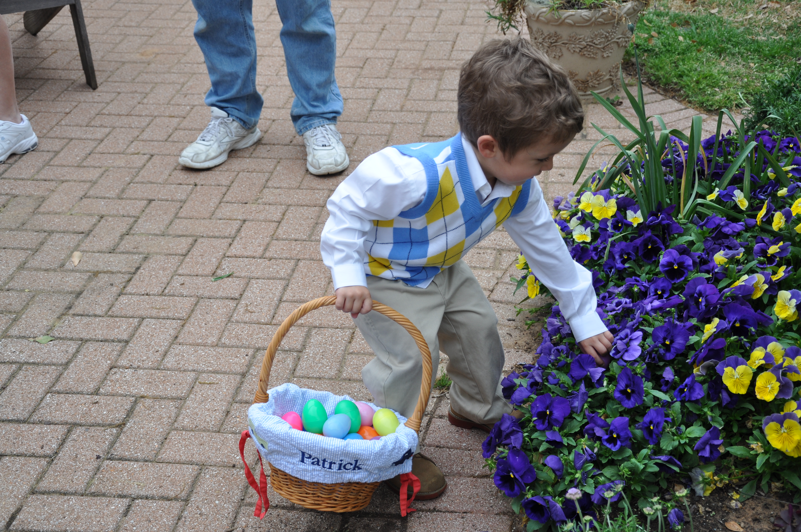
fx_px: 1133
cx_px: 400
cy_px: 266
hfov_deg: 38.9
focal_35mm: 51
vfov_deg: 26.4
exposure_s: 1/125
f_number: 5.6
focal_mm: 34
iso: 200
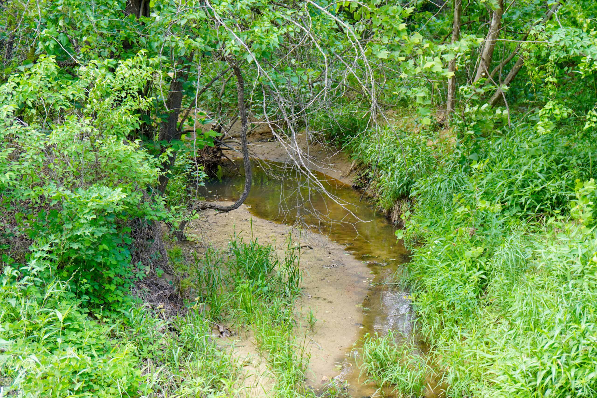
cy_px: 199
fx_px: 995
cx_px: 298
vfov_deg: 22.6
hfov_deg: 33.4
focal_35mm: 60
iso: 160
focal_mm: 40
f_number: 4
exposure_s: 1/80
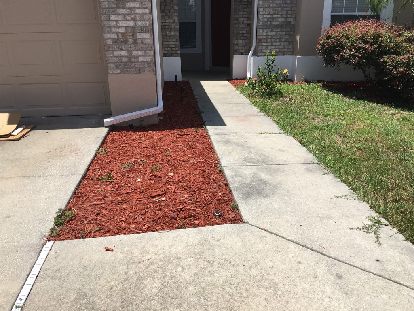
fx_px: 347
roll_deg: +0.6
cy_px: 156
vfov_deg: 48.2
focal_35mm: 29
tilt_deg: -17.8
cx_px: 207
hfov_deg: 61.7
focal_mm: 4.15
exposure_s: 1/1672
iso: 25
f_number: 2.2
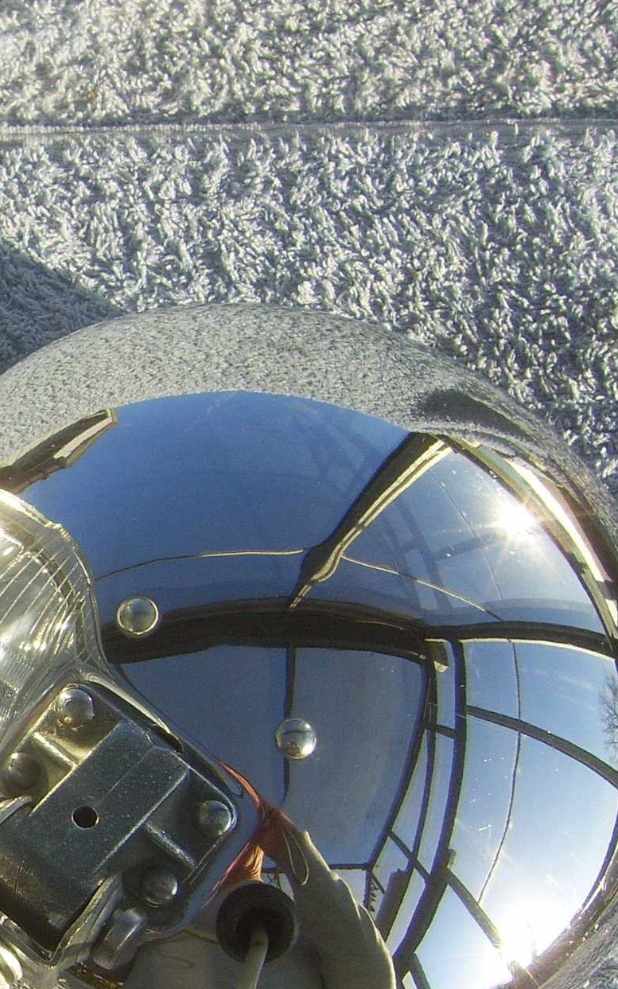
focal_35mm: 84
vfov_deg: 24.6
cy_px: 632
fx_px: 2263
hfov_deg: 14.7
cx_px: -243
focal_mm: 7.8
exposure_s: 1/200
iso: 50
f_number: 6.4
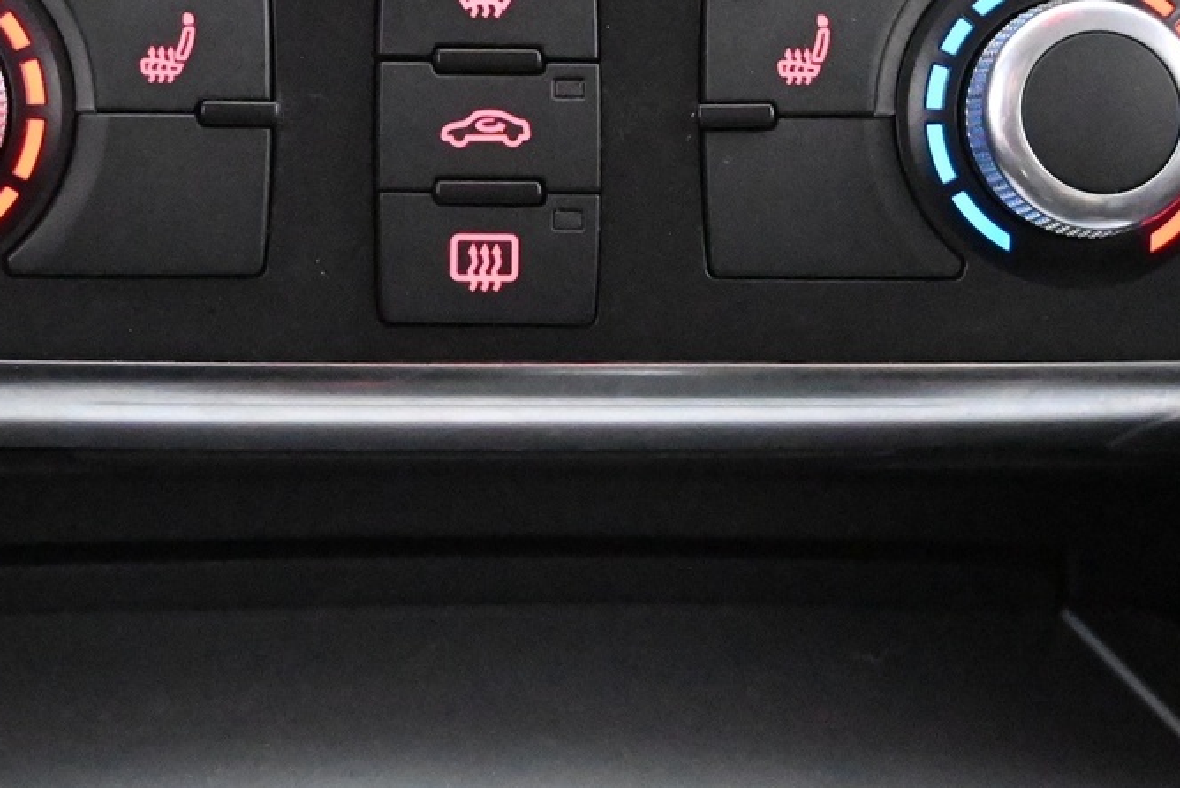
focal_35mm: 80
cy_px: -122
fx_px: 2623
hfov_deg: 25.3
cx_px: 443
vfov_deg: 16.5
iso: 16000
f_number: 4
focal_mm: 22
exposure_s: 1/40
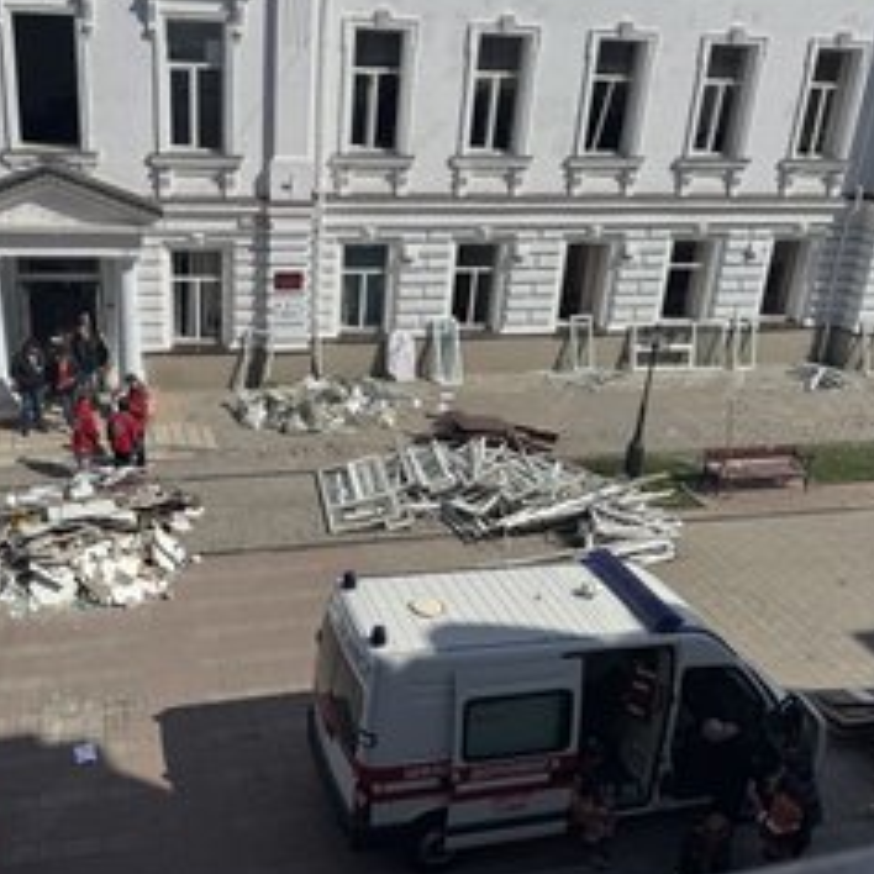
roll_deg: -3.4
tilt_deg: -22.5
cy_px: 444
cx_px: 337
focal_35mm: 36
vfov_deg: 46.0
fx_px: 1028
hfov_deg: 45.7
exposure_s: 1/12346
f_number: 1.78
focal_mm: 6.76
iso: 80
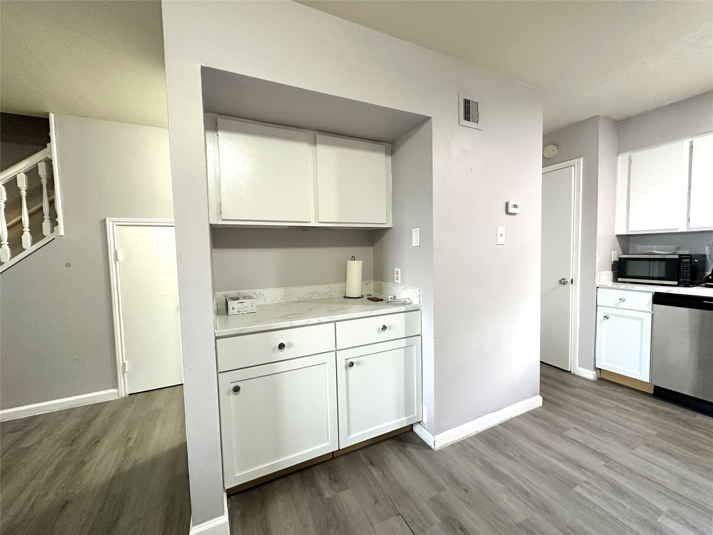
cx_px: 356
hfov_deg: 102.1
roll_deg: +1.3
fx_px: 288
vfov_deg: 85.7
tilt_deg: -3.1
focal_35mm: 14
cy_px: 268
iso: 320
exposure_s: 1/60
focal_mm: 2.22
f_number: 2.2
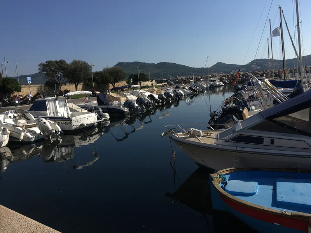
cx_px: 156
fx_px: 261
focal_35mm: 29
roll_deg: +4.3
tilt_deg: -6.1
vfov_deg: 48.2
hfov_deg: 61.7
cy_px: 116
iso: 25
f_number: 2.2
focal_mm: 4.15
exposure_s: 1/1789
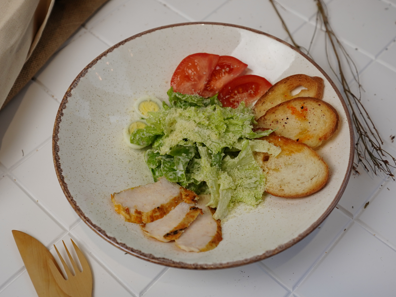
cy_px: 148
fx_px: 526
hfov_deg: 41.2
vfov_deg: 31.5
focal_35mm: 46
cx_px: 197
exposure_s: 1/250
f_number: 3.2
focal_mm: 28
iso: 400
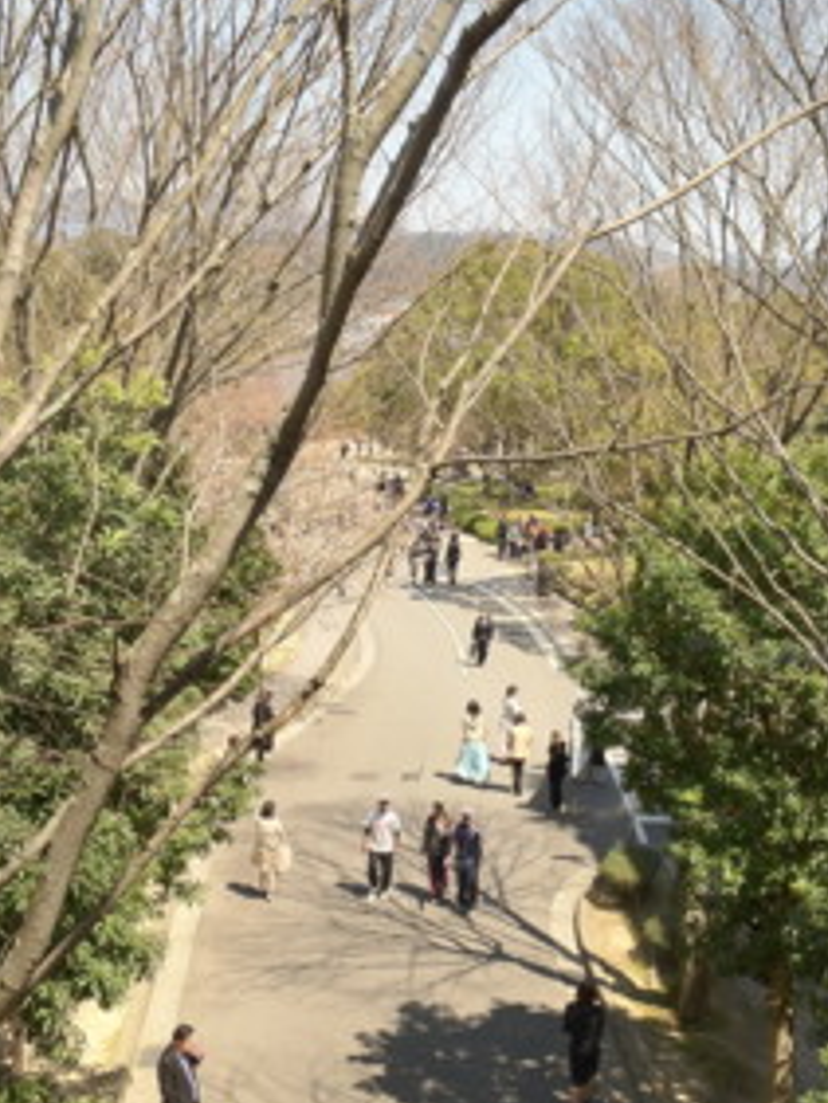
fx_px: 1785
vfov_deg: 34.3
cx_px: 400
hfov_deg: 26.1
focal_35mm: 56
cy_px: 604
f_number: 2.4
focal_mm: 4.28
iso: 64
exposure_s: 1/370
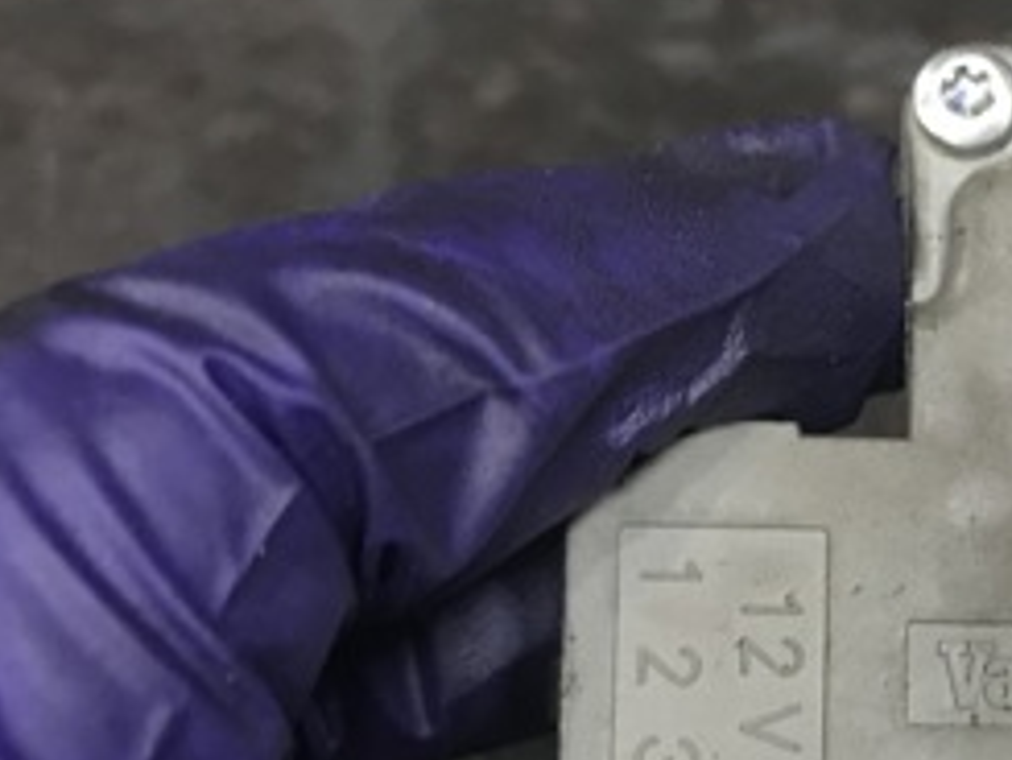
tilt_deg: -58.1
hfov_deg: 25.0
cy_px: 663
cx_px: 1086
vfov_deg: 19.9
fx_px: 2135
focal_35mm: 73
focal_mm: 3.99
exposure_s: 1/9
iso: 100
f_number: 1.8
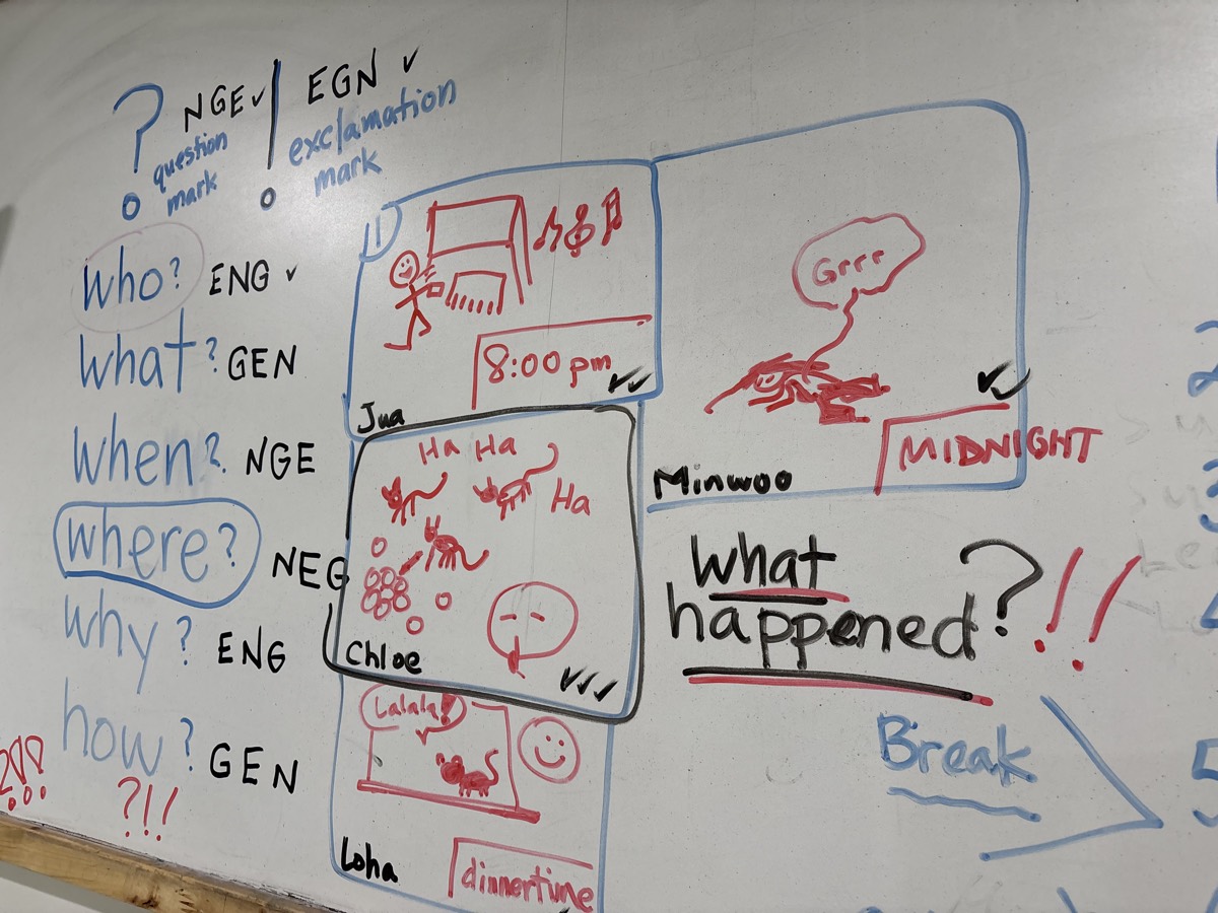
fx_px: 915
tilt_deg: +6.0
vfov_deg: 53.1
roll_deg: -1.1
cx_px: 609
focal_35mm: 26
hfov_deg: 67.3
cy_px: 456
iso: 125
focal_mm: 5.96
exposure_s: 1/120
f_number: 1.6
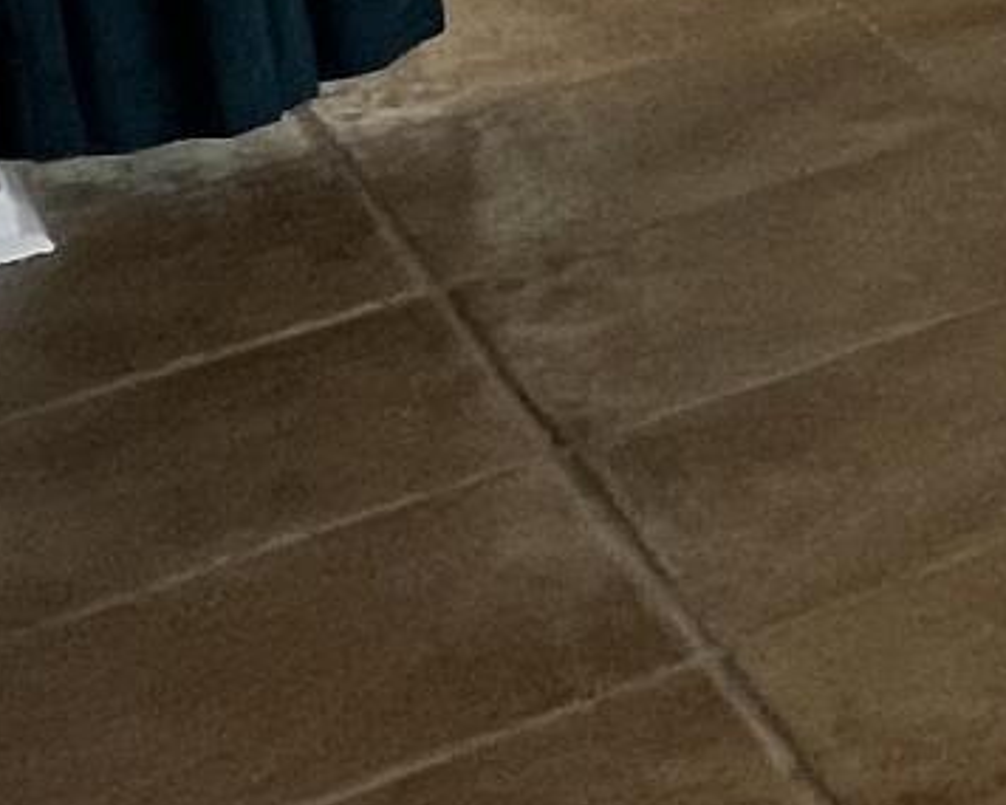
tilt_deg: -8.3
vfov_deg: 12.6
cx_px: 3018
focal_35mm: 107
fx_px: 3187
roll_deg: +1.8
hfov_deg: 11.2
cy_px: -830
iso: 40
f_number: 1.8
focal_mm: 1.57
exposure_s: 1/120
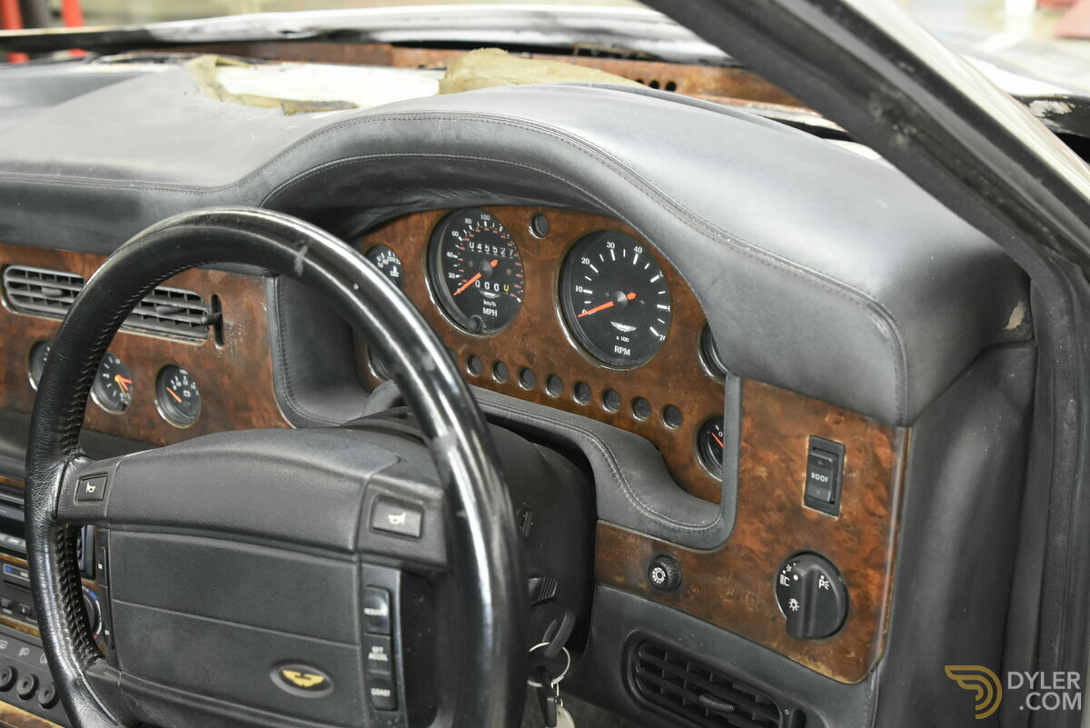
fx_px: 1317
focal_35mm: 44
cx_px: 545
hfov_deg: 44.9
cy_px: 364
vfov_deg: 30.9
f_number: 4
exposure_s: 1/60
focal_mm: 29
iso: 3200
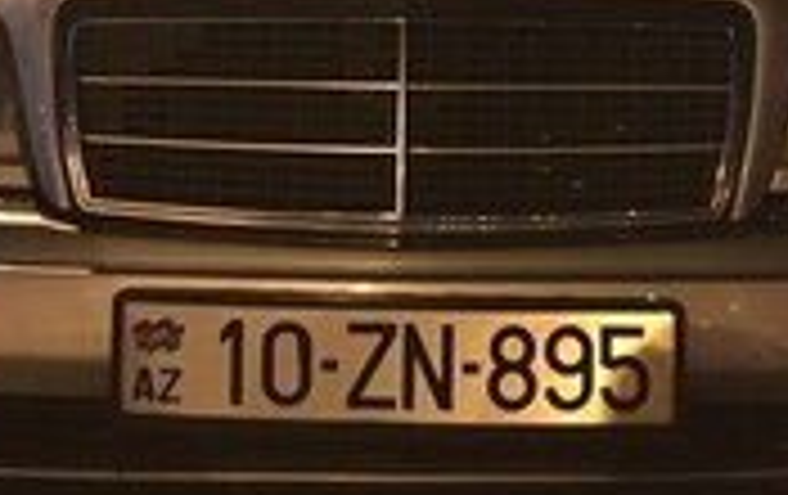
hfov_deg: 23.8
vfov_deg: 14.4
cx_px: 410
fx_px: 1871
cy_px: -158
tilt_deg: -1.6
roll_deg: -2.3
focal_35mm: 87
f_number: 2.2
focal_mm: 4.15
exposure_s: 1/20
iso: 200
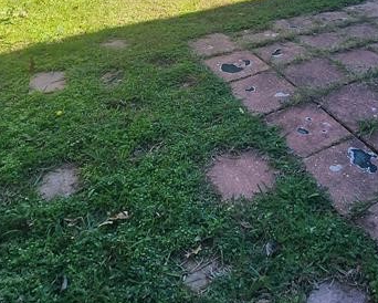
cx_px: 241
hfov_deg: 47.4
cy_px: -46
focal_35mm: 38
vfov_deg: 33.2
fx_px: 425
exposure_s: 1/542
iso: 50
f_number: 2.2
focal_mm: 2.2
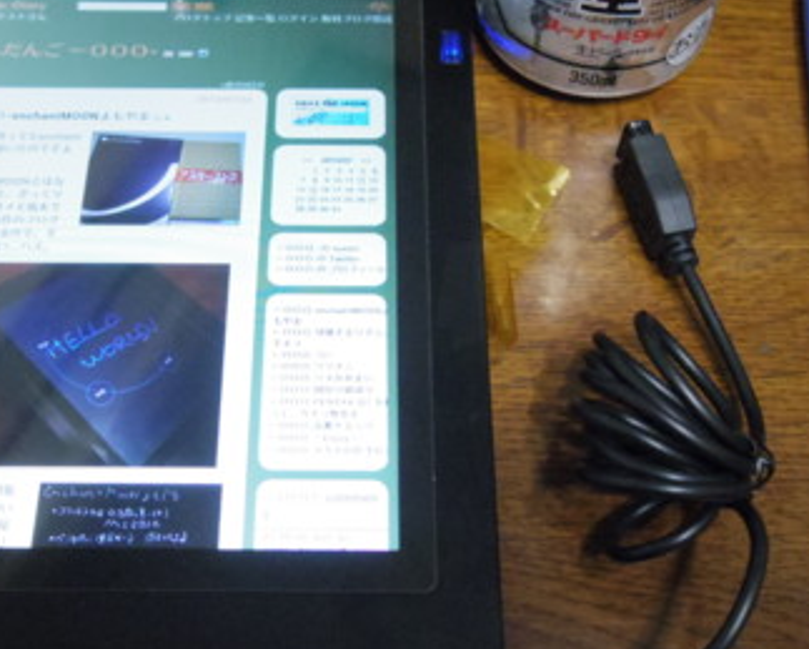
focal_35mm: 53
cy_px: 303
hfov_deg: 35.3
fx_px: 1270
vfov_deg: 28.6
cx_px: 368
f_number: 1.9
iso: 3200
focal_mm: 8.5
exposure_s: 1/60
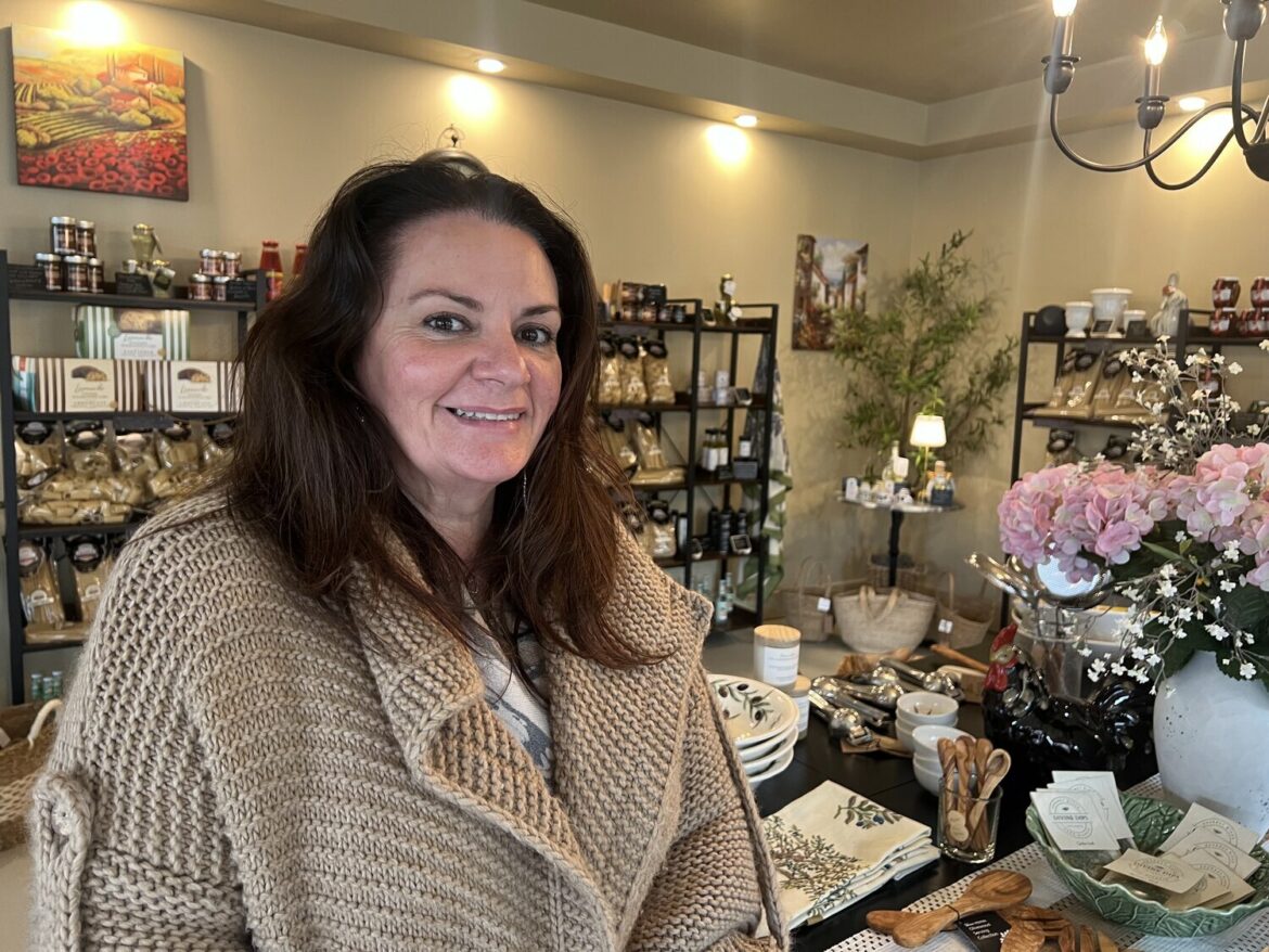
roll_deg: -2.7
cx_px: 634
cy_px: 476
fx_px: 953
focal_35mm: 26
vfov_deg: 53.1
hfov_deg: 67.3
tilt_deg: -6.7
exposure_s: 1/60
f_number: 1.5
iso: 160
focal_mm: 5.7
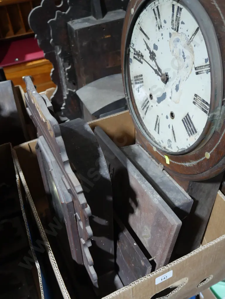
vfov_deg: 51.4
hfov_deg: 39.7
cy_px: 150
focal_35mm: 36
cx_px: 112
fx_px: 312
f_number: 4
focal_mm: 18
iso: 1250
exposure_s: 1/60
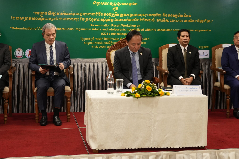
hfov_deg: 35.0
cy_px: 52
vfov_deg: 23.7
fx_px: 378
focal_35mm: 57
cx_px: 109
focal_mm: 40
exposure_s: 1/60
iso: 2500
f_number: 4
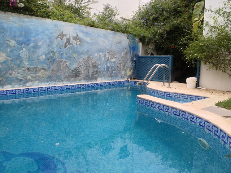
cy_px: 86
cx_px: 116
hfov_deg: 52.6
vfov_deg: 40.7
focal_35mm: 35
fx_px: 234
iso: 50
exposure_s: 1/141
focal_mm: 4.28
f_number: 2.4
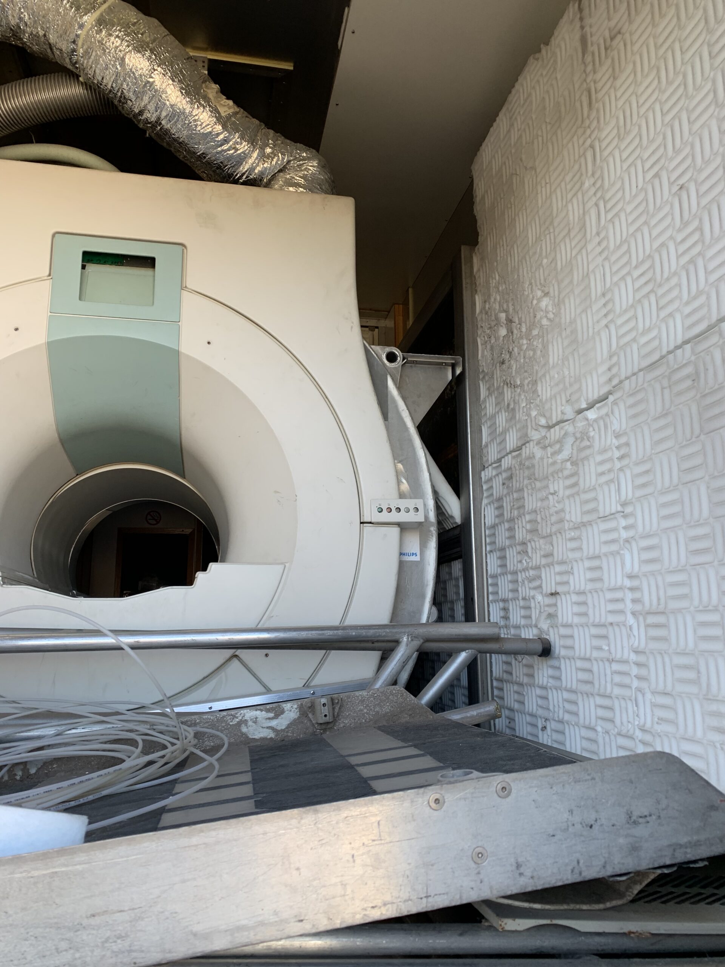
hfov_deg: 53.1
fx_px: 726
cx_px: 362
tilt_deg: +10.4
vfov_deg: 67.3
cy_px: 484
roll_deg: -1.2
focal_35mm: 26
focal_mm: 4.25
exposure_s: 1/122
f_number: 1.8
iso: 32
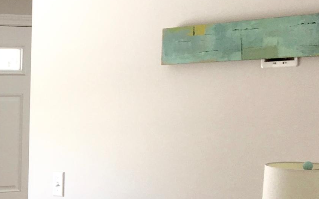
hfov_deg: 16.8
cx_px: -199
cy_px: 226
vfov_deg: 11.8
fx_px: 948
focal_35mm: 109
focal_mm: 4.15
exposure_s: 1/40
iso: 25
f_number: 2.2
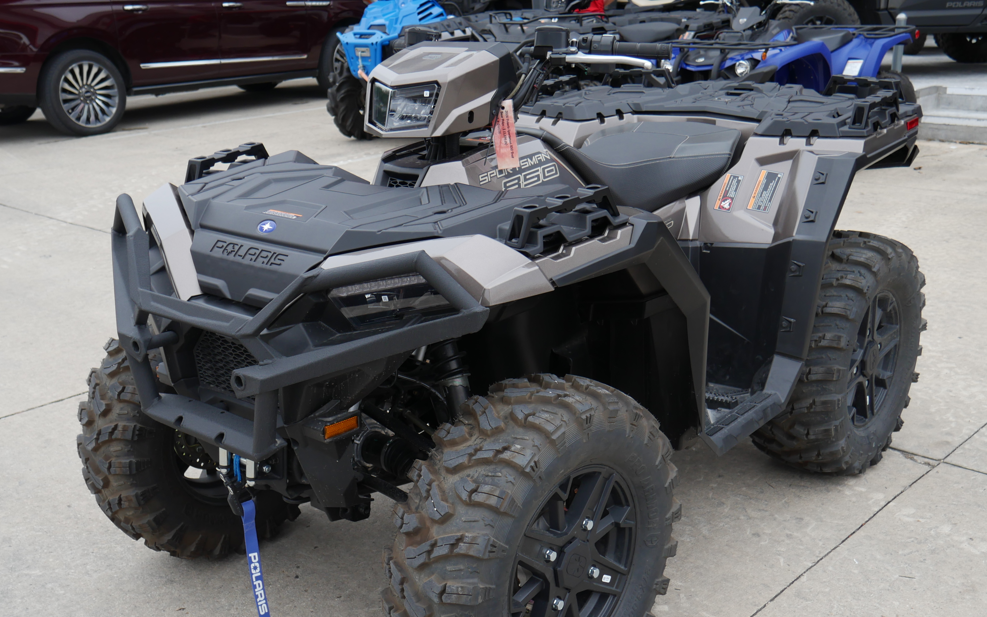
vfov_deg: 33.4
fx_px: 1022
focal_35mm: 38
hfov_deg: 51.5
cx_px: 497
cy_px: 386
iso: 200
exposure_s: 1/200
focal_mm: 15
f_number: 4
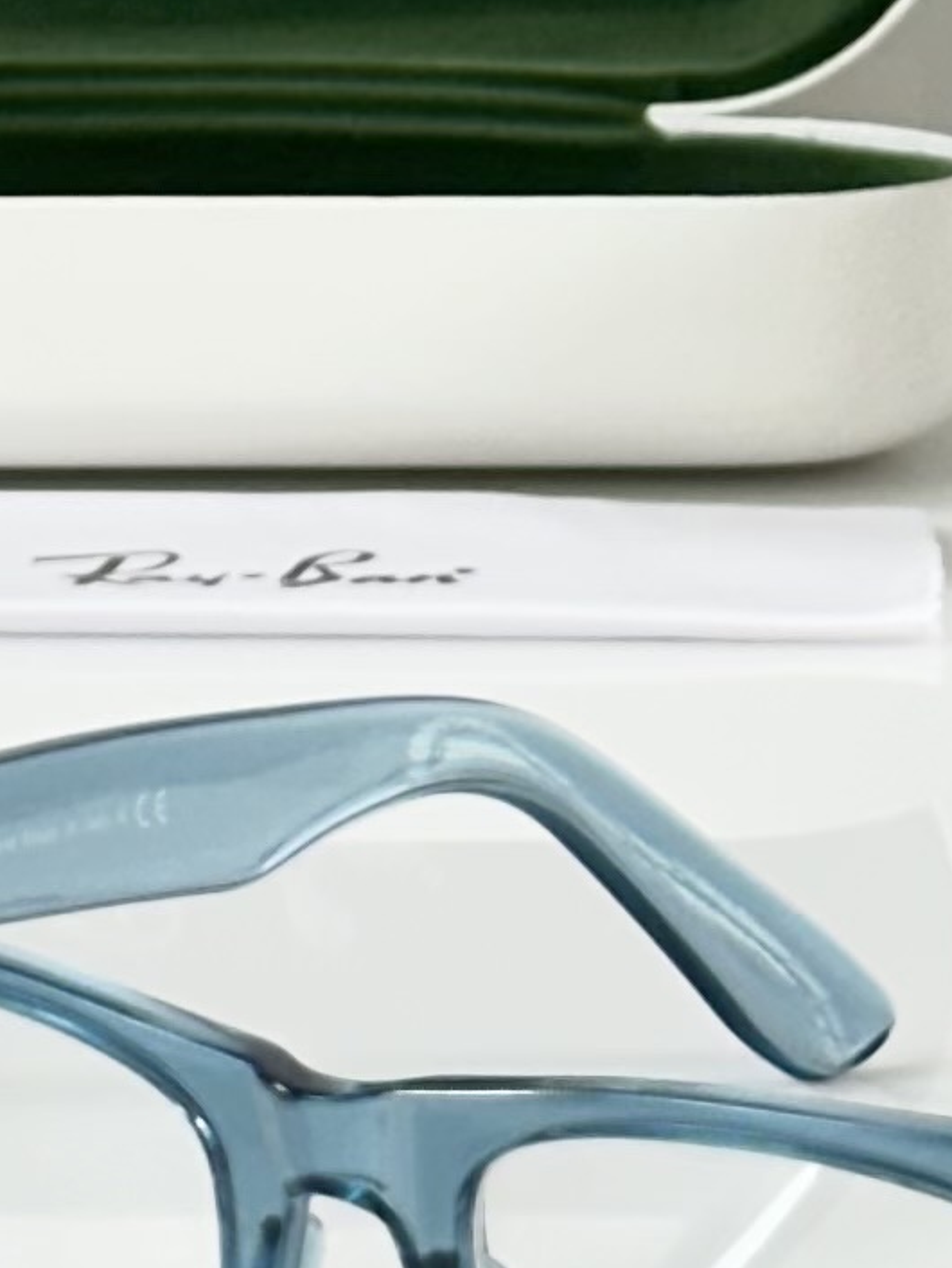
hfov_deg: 5.4
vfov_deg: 7.0
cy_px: -982
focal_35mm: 274
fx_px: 10041
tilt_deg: -4.8
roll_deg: -0.5
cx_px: 668
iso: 64
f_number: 1.78
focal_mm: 6.86
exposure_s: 1/100
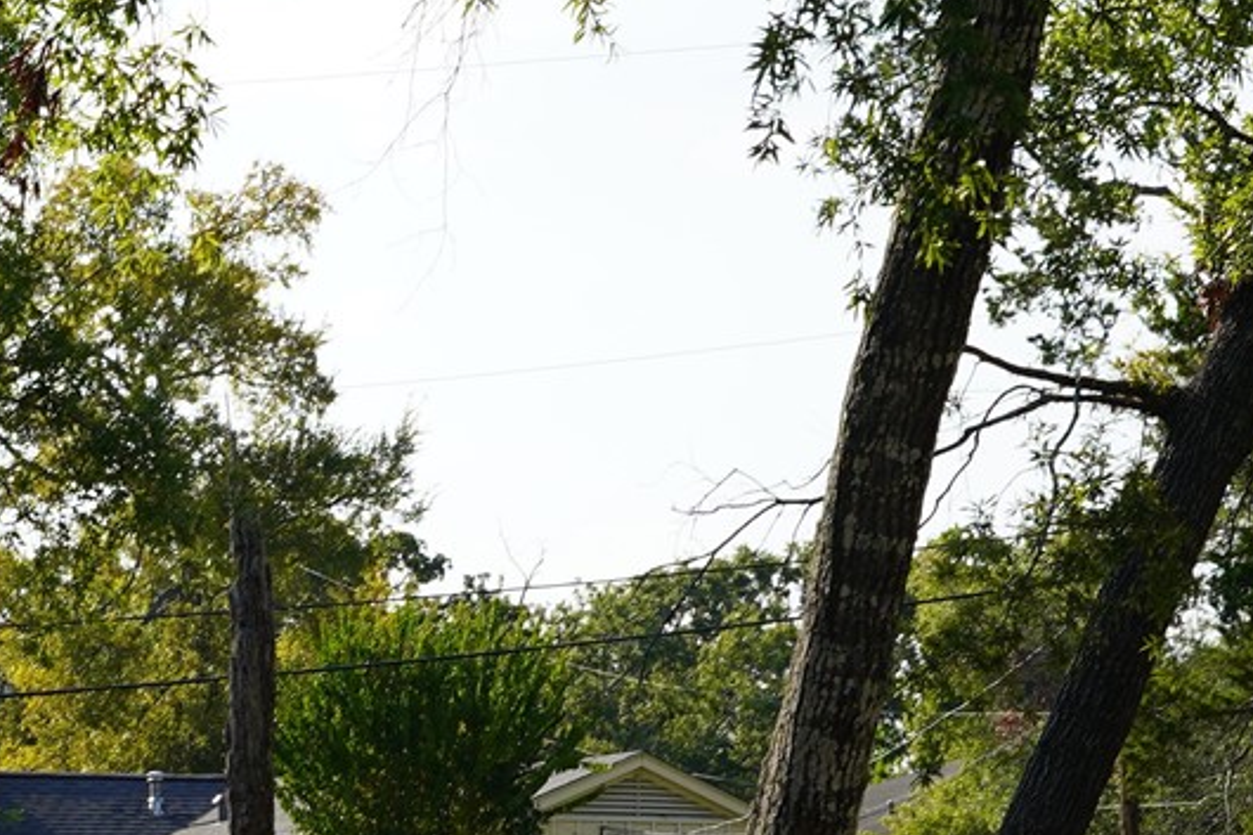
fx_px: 7133
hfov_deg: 10.0
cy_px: 603
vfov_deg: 6.7
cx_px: 225
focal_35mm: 205
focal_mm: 50
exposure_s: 1/125
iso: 100
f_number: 9
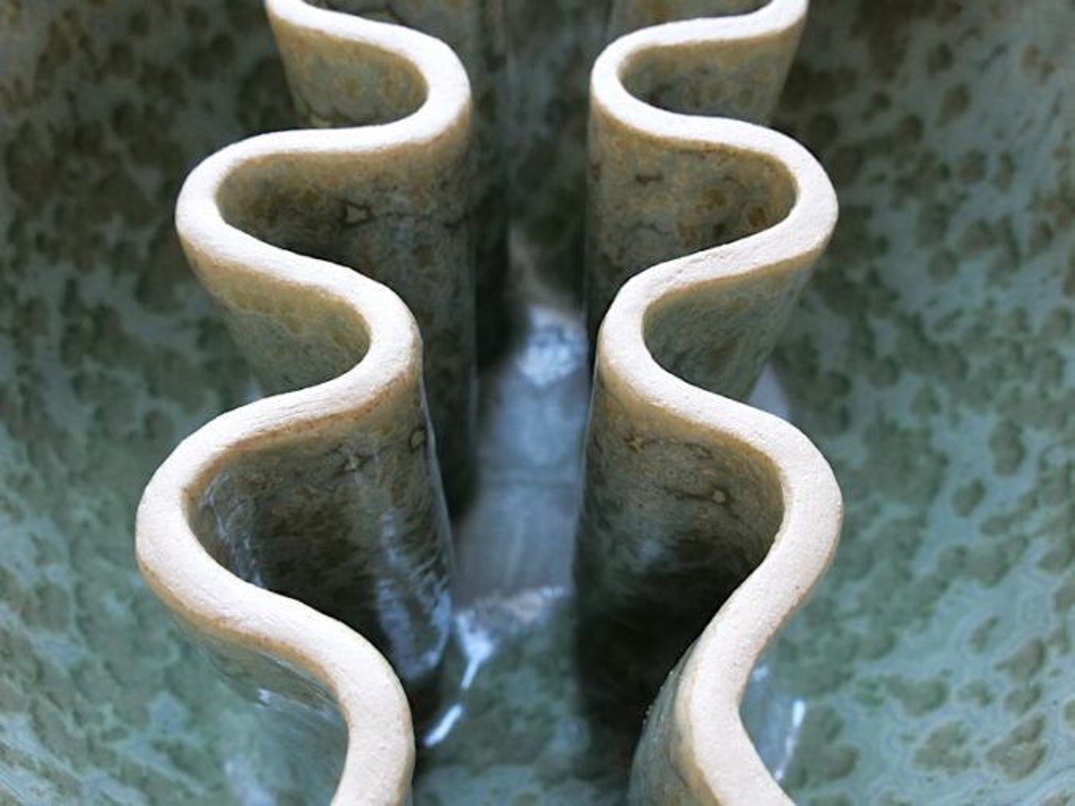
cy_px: 403
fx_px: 1056
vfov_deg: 41.8
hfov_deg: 54.0
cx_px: 538
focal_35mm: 34
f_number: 6.3
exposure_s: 1/60
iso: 1600
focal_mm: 17
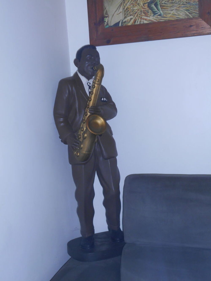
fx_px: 358
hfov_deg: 32.9
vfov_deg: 42.9
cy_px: 140
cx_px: 106
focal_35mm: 44
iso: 200
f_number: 4.2
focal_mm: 7.7
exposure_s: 1/30
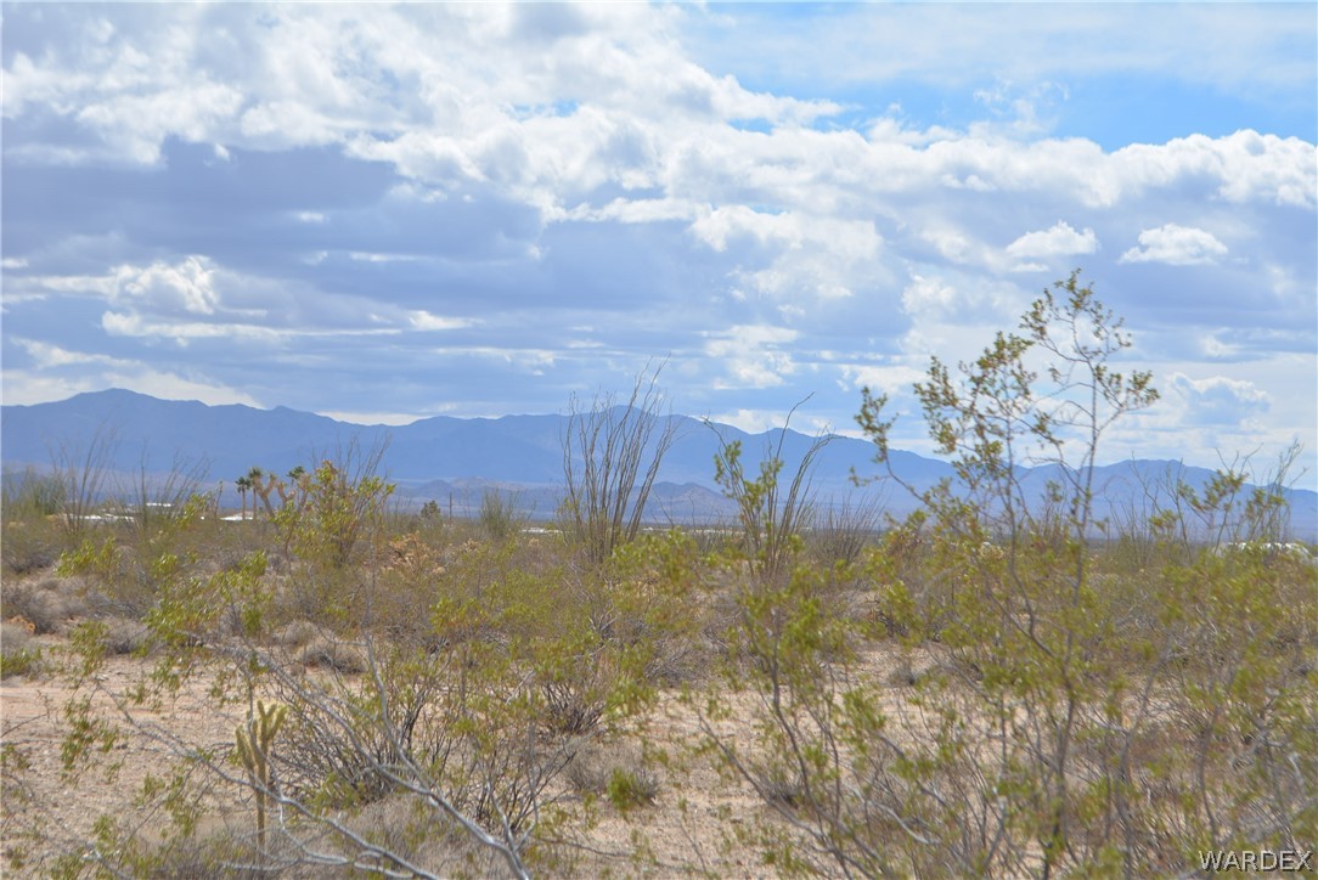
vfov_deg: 16.6
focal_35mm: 82
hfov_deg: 24.6
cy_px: 440
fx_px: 3022
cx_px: 659
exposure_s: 1/320
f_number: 9
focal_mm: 55
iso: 100
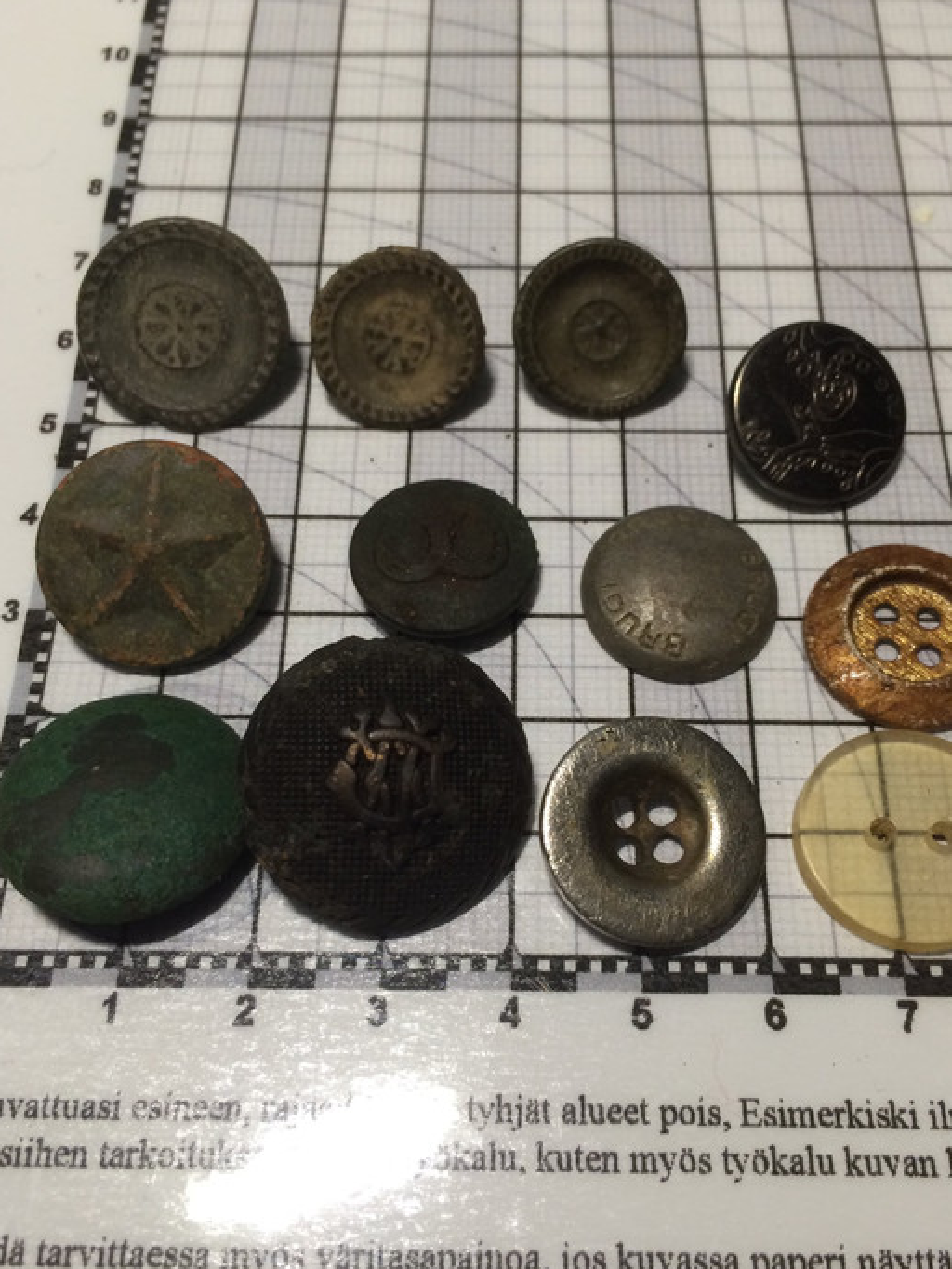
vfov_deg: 53.9
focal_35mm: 34
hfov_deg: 41.8
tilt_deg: -62.9
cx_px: 509
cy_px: 666
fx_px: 1246
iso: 80
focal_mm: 4.15
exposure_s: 1/33
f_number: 2.2
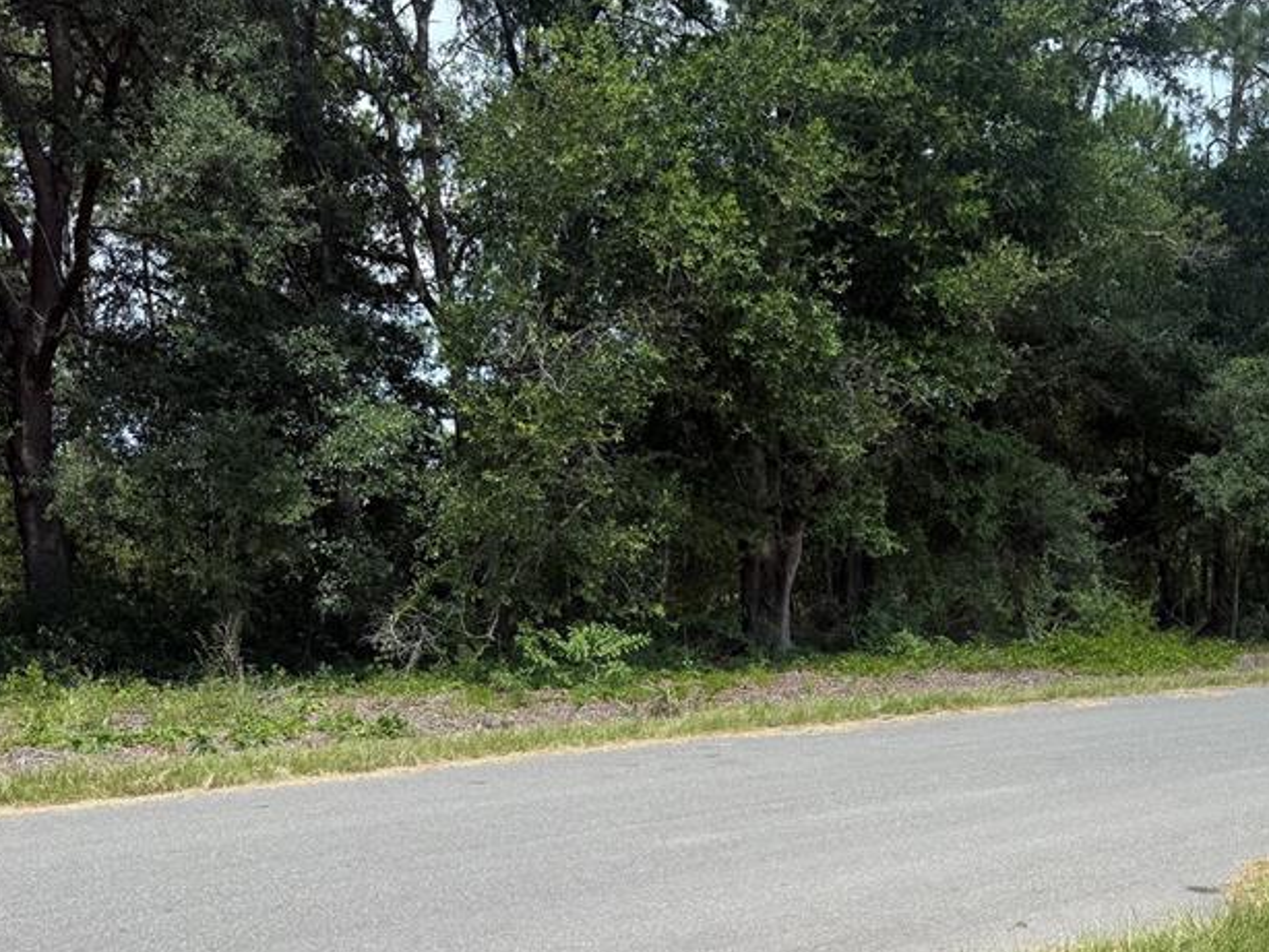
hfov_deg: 45.5
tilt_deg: -3.3
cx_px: 914
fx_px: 1467
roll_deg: +0.2
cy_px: 688
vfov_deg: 35.4
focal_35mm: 40
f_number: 1.78
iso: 80
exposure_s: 1/2169
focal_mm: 6.76
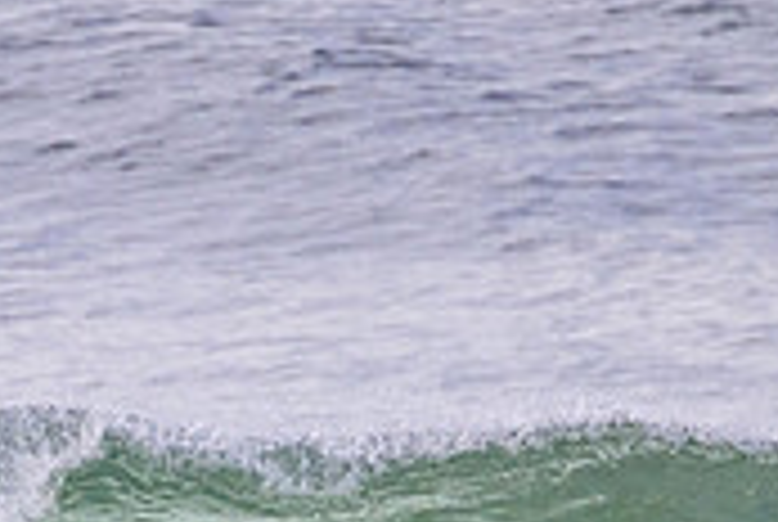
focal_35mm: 2679
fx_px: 57995
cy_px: 790
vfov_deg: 0.5
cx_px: 238
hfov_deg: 0.8
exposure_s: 1/2000
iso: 2000
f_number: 11
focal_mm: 800
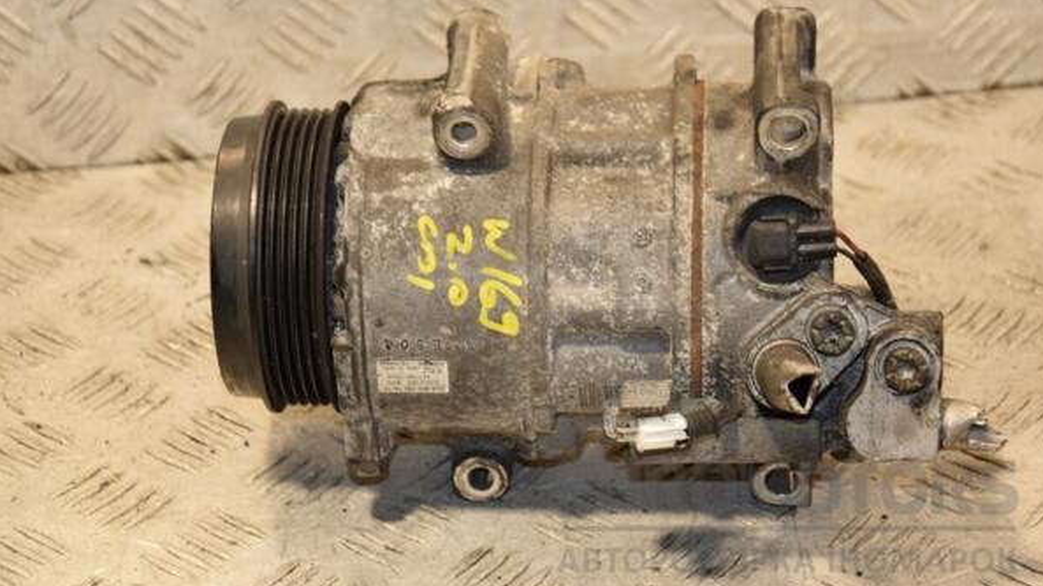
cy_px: 253
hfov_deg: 20.4
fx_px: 2903
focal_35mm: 105
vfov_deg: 11.5
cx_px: 524
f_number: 5.3
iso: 800
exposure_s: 1/125
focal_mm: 66
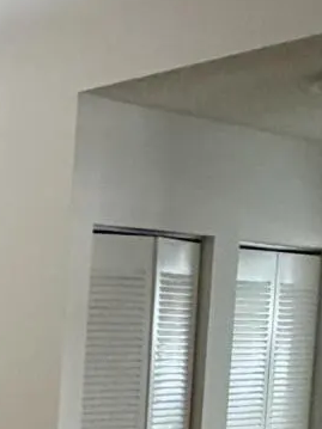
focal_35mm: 78
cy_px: 484
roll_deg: +0.7
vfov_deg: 23.3
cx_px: -552
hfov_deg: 12.4
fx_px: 968
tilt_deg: -6.3
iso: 320
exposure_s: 1/60
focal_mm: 2.22
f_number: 2.2
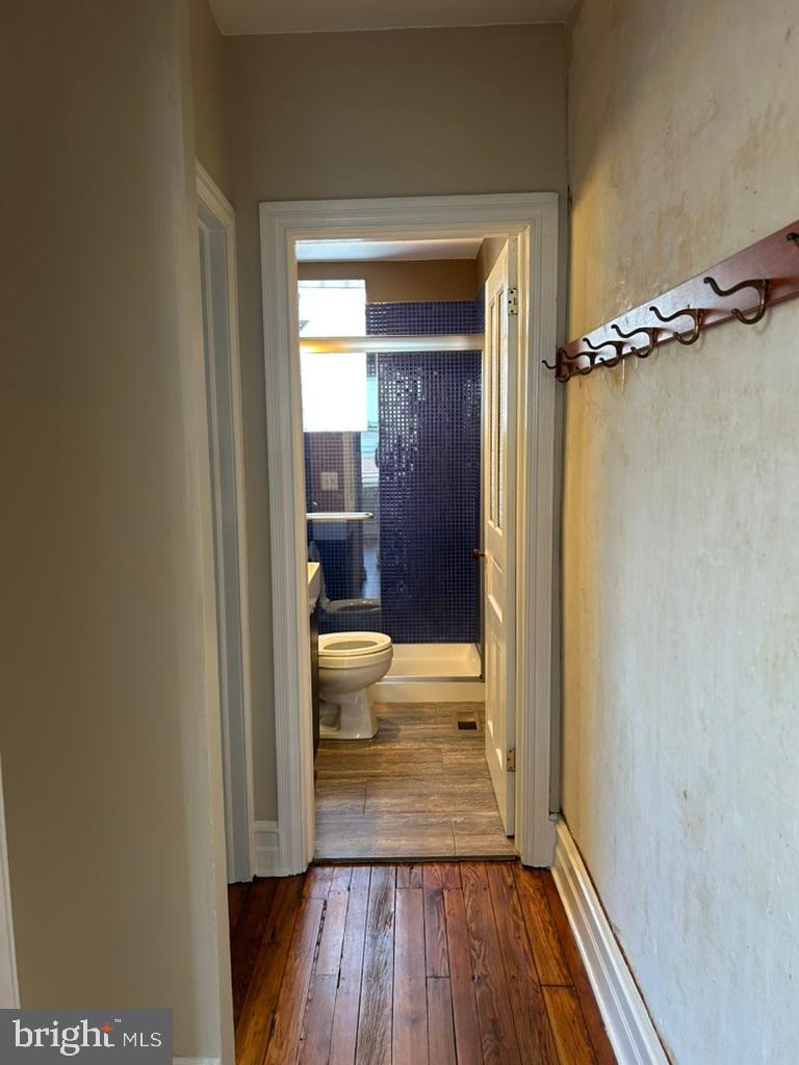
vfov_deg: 67.3
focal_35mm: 26
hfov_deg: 53.1
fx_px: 800
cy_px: 532
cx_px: 400
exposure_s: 1/60
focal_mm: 5.7
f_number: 1.5
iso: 160
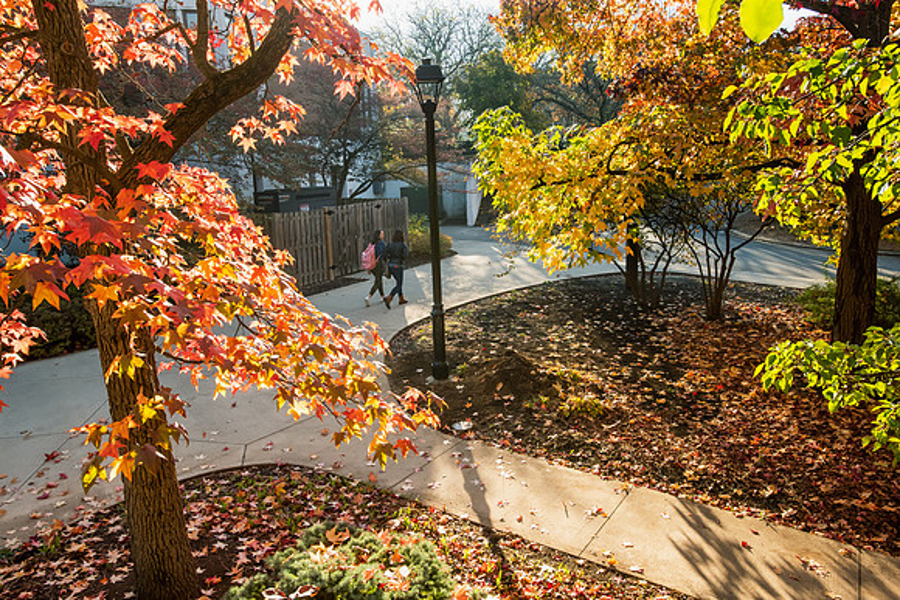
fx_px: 700
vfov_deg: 46.4
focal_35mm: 28
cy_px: 300
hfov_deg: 65.5
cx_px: 450
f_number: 11
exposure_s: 1/200
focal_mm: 28
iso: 800
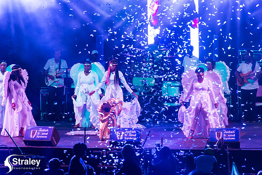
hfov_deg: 6.1
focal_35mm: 340
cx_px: 131
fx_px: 2473
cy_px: 88
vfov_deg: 4.0
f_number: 5.6
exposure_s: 1/200
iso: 3200
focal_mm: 340
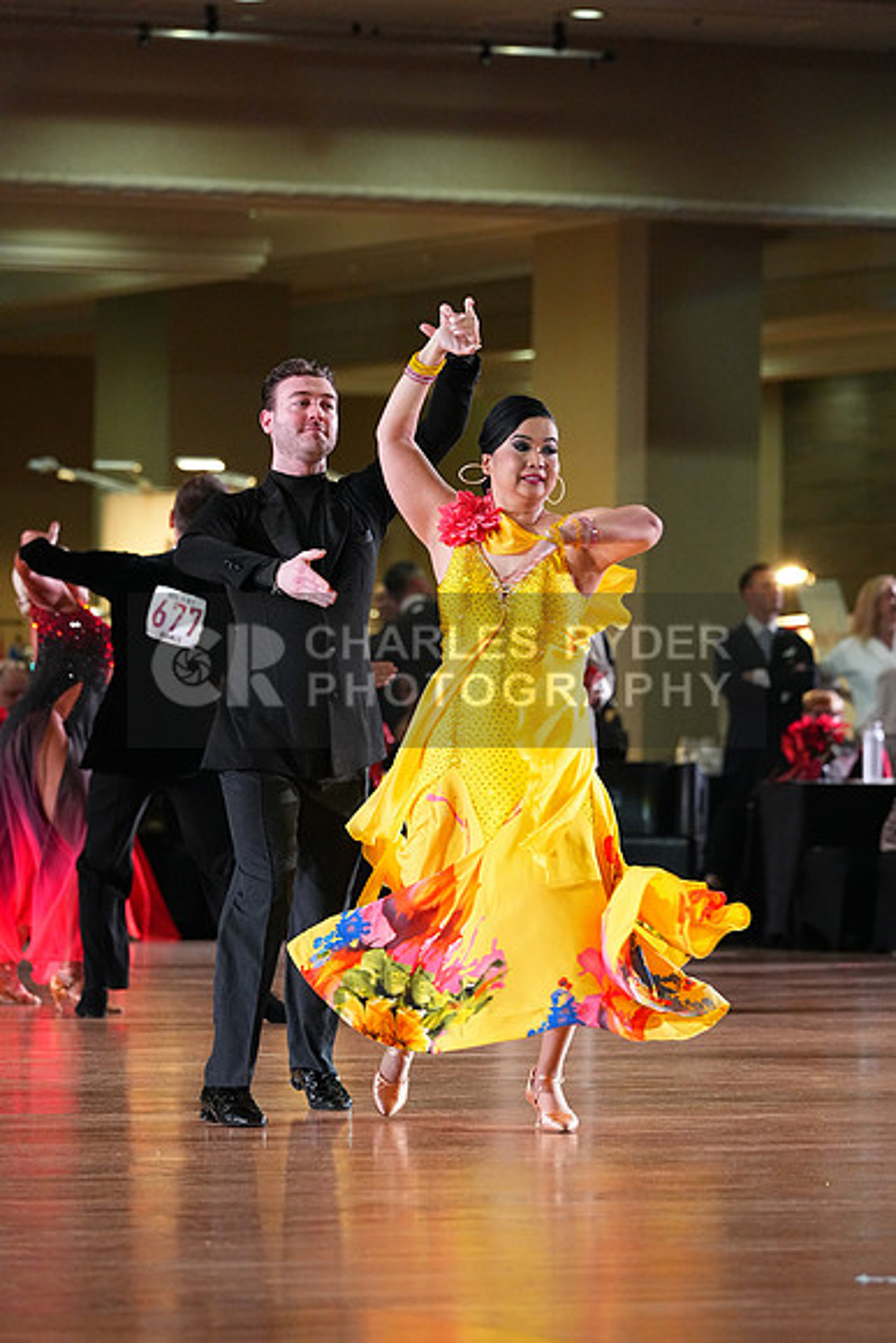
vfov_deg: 10.3
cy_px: 672
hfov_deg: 6.9
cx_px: 448
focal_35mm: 200
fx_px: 7462
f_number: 5
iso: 6400
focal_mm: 200
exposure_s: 1/400
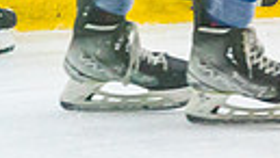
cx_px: 853
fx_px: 5606
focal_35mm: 754
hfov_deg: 2.8
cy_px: -207
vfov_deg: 1.6
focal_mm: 105
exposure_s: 1/1000
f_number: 2.8
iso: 3200
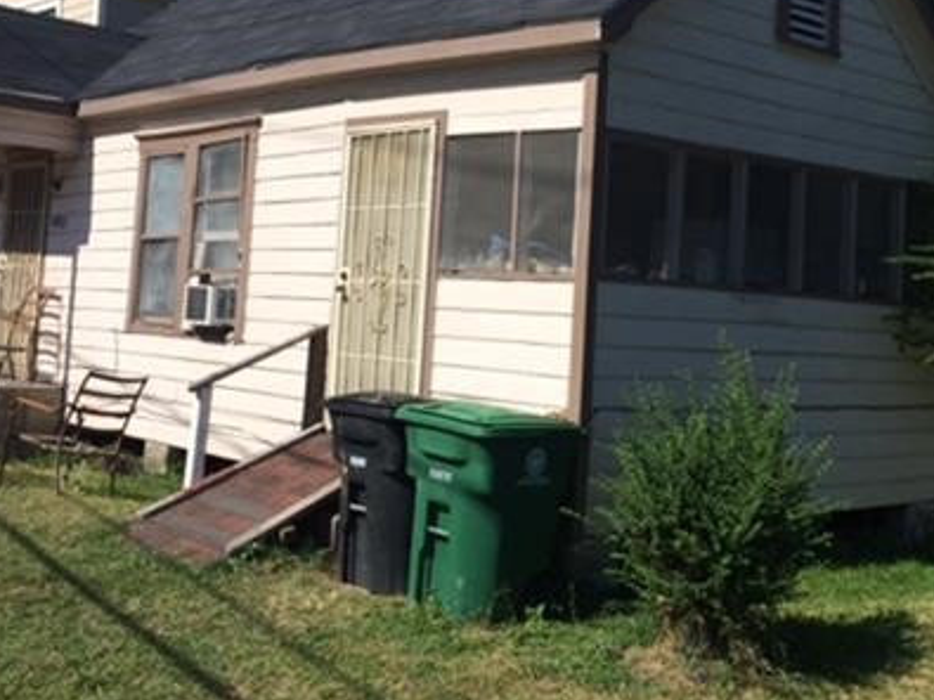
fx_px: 1268
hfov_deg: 40.3
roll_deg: -3.7
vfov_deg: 30.6
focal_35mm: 47
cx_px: 556
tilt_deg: +2.0
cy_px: 229
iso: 32
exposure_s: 1/2740
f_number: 2.2
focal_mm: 4.15
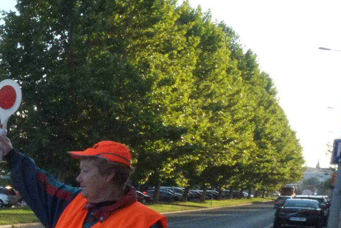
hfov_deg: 24.7
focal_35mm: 58
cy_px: 264
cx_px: -197
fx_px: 550
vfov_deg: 21.9
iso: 5000
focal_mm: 12
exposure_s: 1/350
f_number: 20
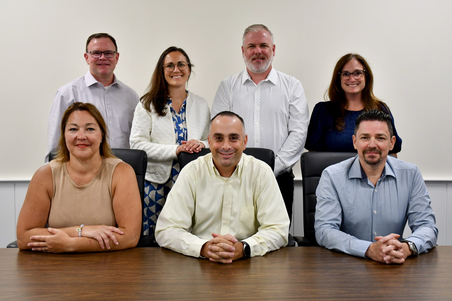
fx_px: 565
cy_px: 150
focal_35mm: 45
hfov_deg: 43.6
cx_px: 226
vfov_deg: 29.9
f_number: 4
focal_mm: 30
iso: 900
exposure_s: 1/125
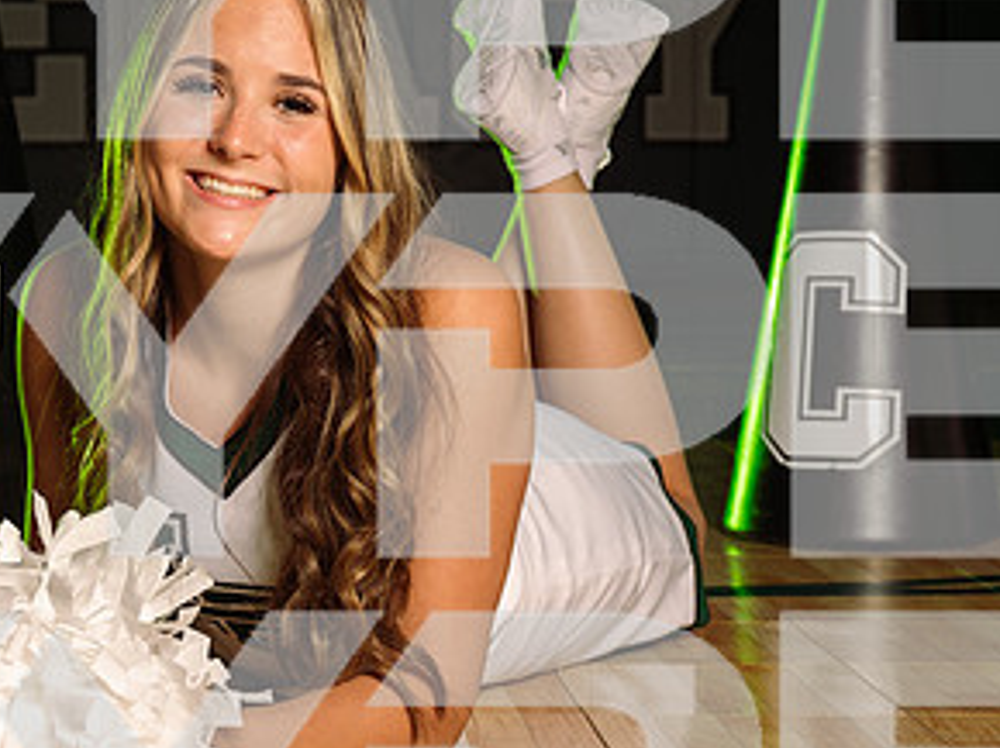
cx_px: 310
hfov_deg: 18.8
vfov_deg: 14.2
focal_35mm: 104
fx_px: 3002
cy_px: 377
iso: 200
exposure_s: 1/200
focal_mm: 54
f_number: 7.1
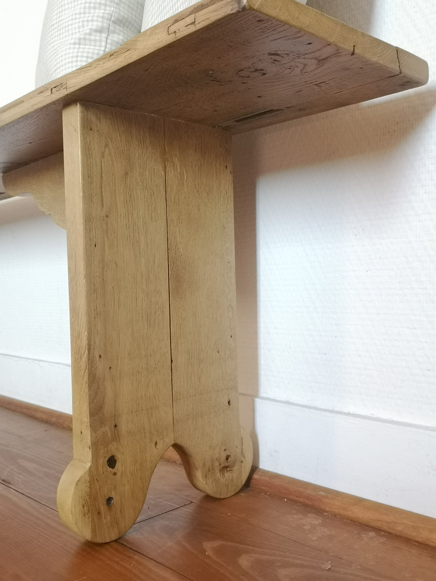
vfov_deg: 54.0
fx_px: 571
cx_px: 218
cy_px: 290
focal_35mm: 34
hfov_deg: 41.8
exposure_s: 1/36
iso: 200
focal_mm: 5.58
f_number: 1.8
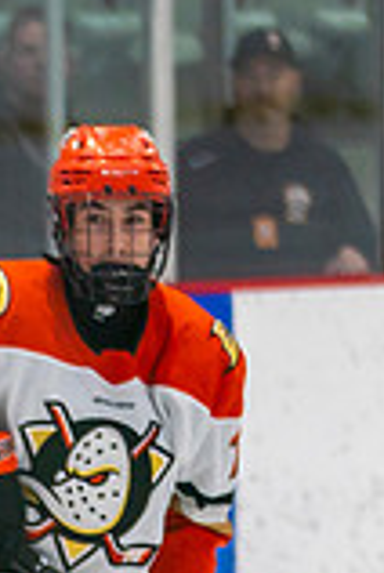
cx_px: 129
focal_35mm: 704
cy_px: 853
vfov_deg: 2.9
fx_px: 11214
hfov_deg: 2.0
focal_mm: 125
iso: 640
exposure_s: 1/640
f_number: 2.8
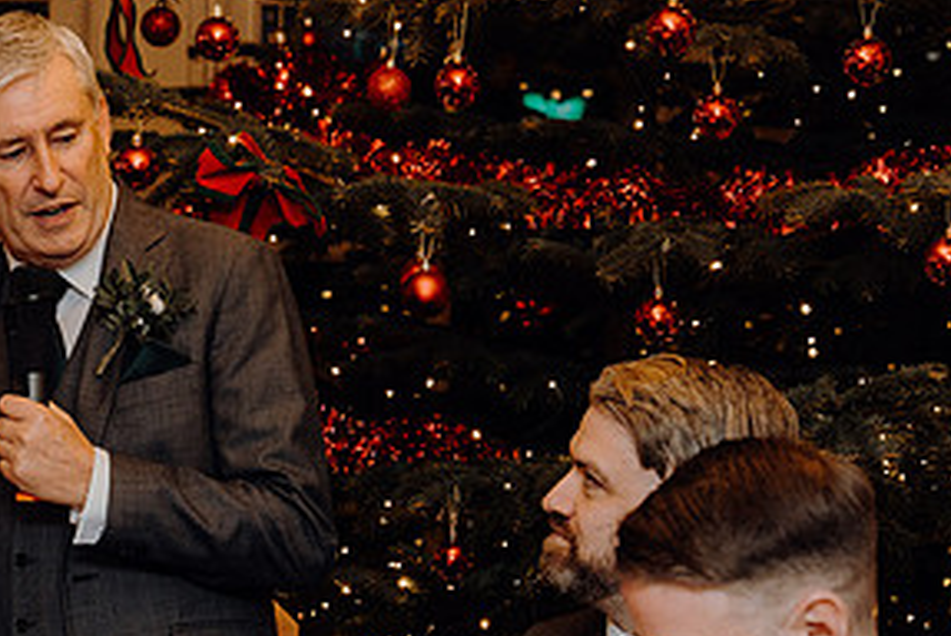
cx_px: 232
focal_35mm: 115
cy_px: 499
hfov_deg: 17.7
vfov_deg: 11.9
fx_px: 3041
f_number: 3.5
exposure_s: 1/160
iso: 2500
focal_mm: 57
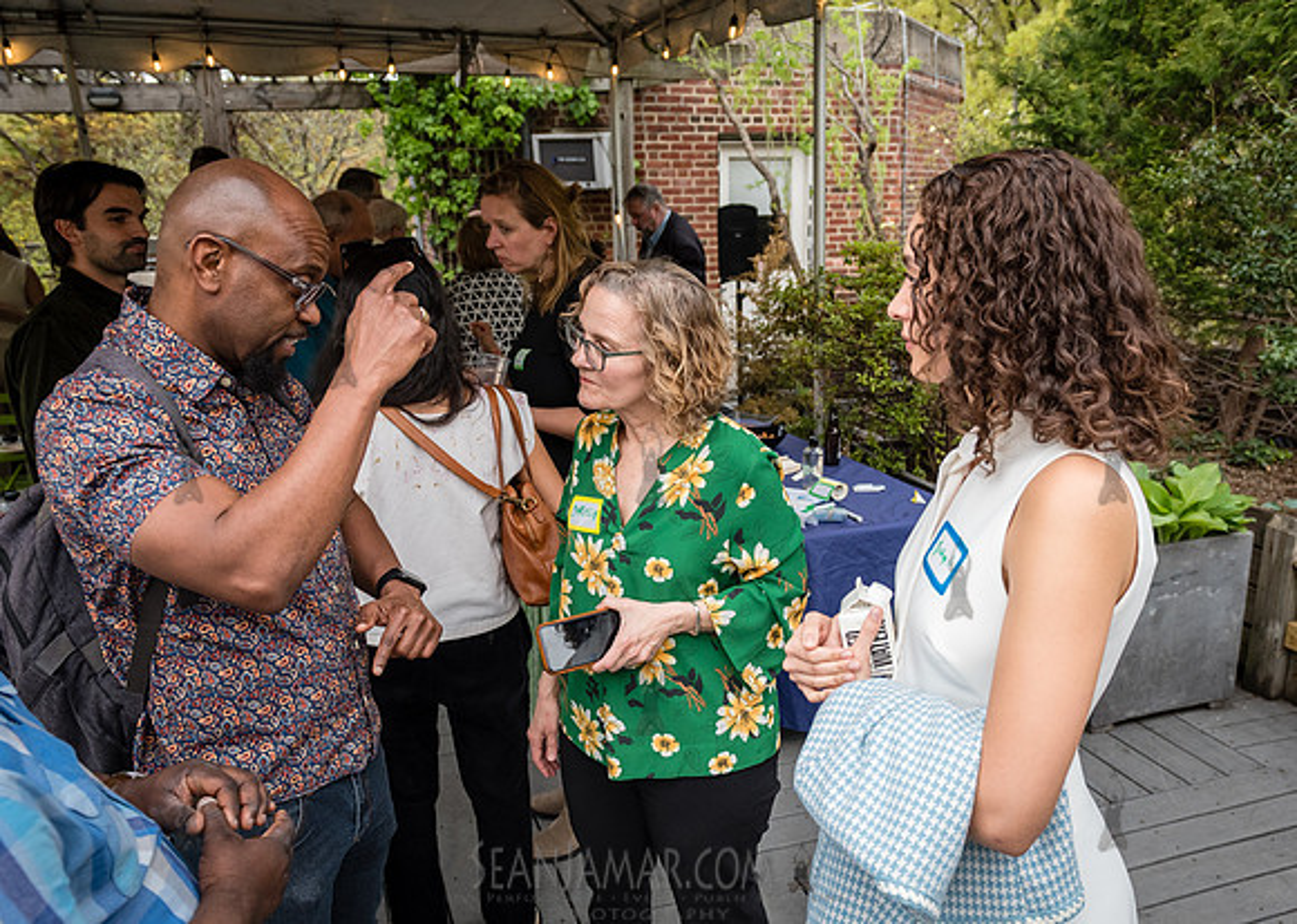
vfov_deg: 44.9
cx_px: 728
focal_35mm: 30
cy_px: 555
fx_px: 1110
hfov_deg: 60.4
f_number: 4
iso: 1000
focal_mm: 24
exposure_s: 1/500
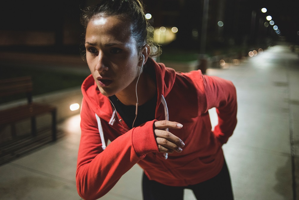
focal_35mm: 35
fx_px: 291
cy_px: 100
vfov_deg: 37.9
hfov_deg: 54.4
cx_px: 150
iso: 1600
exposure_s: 1/80
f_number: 2
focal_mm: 35
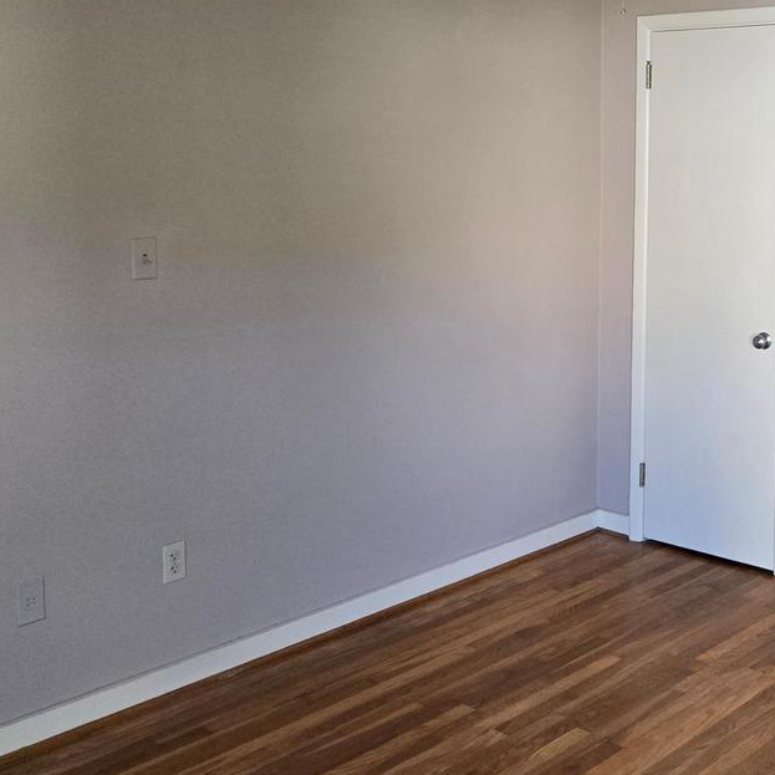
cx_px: 631
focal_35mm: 47
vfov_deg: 35.7
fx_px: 1190
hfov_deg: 34.8
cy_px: 264
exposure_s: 1/120
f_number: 1.8
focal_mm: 5.4
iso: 160
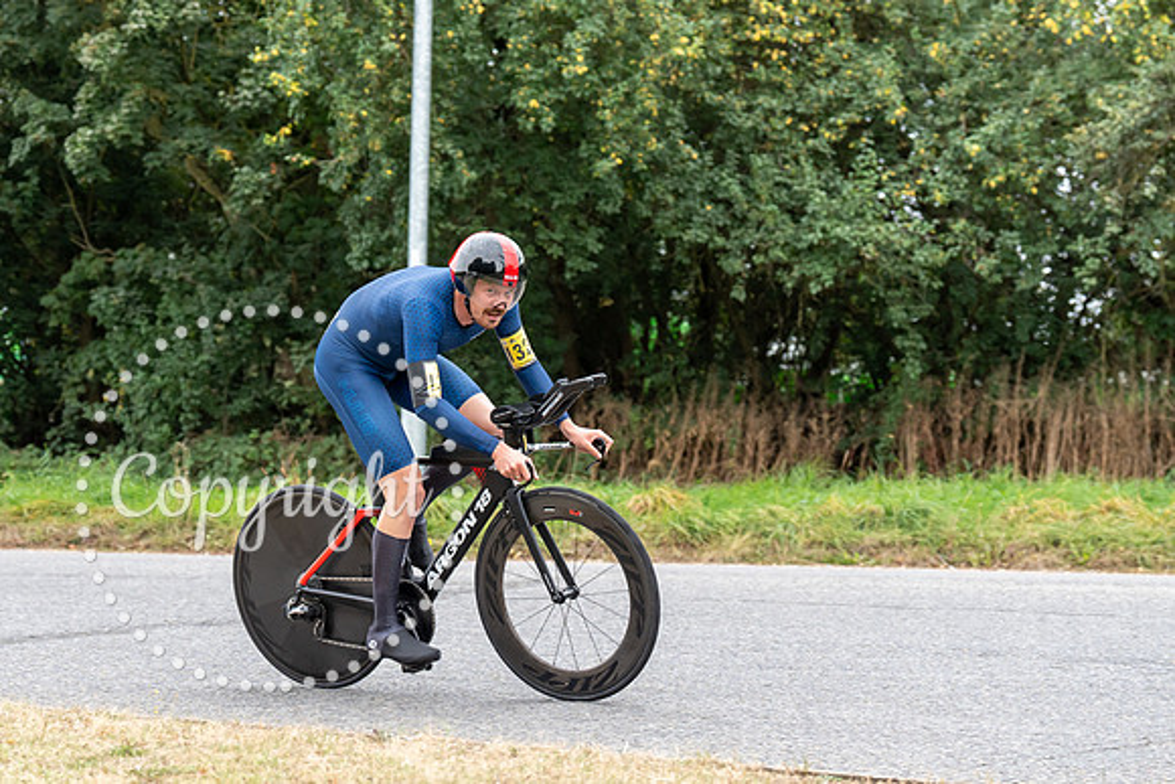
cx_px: 467
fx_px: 3059
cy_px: 405
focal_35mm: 94
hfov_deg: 21.7
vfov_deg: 14.6
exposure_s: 1/1000
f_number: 4
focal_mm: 70
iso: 800
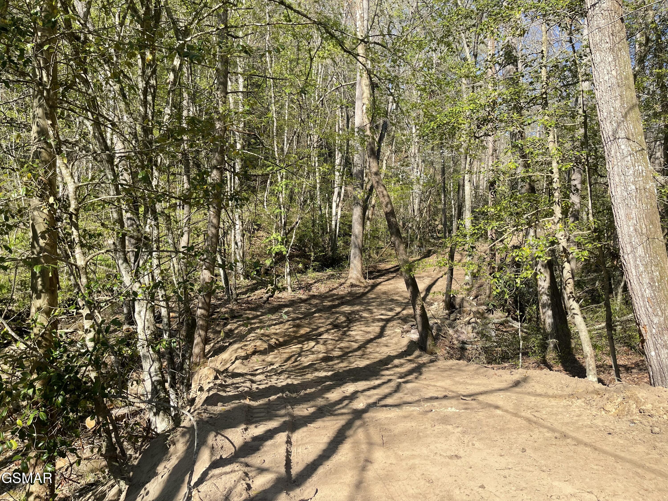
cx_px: 334
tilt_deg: -2.7
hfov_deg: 69.4
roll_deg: -2.8
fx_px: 482
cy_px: 250
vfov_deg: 54.9
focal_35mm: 25
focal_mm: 5.1
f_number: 1.6
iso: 32
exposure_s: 1/1403
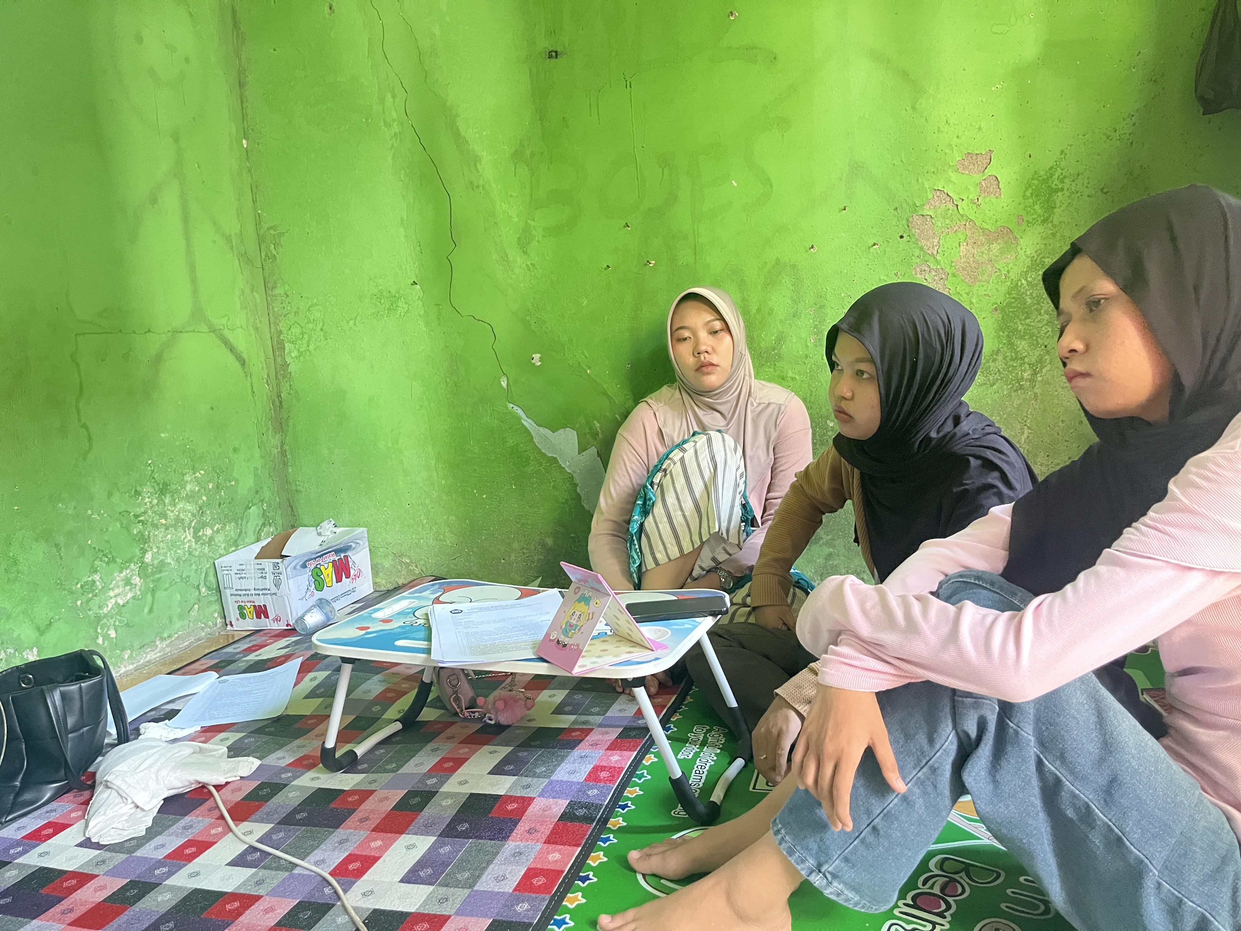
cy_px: 466
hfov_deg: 67.3
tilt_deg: -7.2
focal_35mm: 26
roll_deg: +3.3
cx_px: 620
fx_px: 932
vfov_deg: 53.1
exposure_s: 1/25
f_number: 1.6
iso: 1000
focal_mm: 5.1
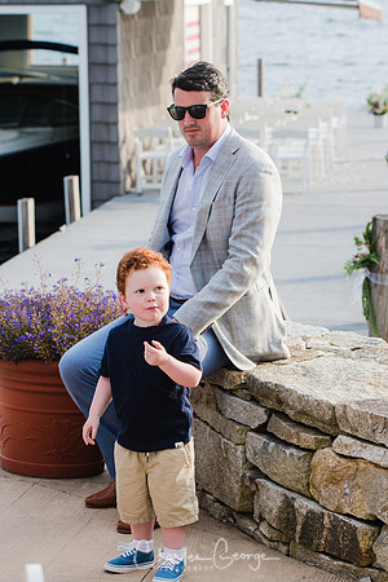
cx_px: 194
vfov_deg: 19.5
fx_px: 1697
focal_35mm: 105
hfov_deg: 13.0
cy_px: 291
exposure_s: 1/320
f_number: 4.5
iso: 200
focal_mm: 70
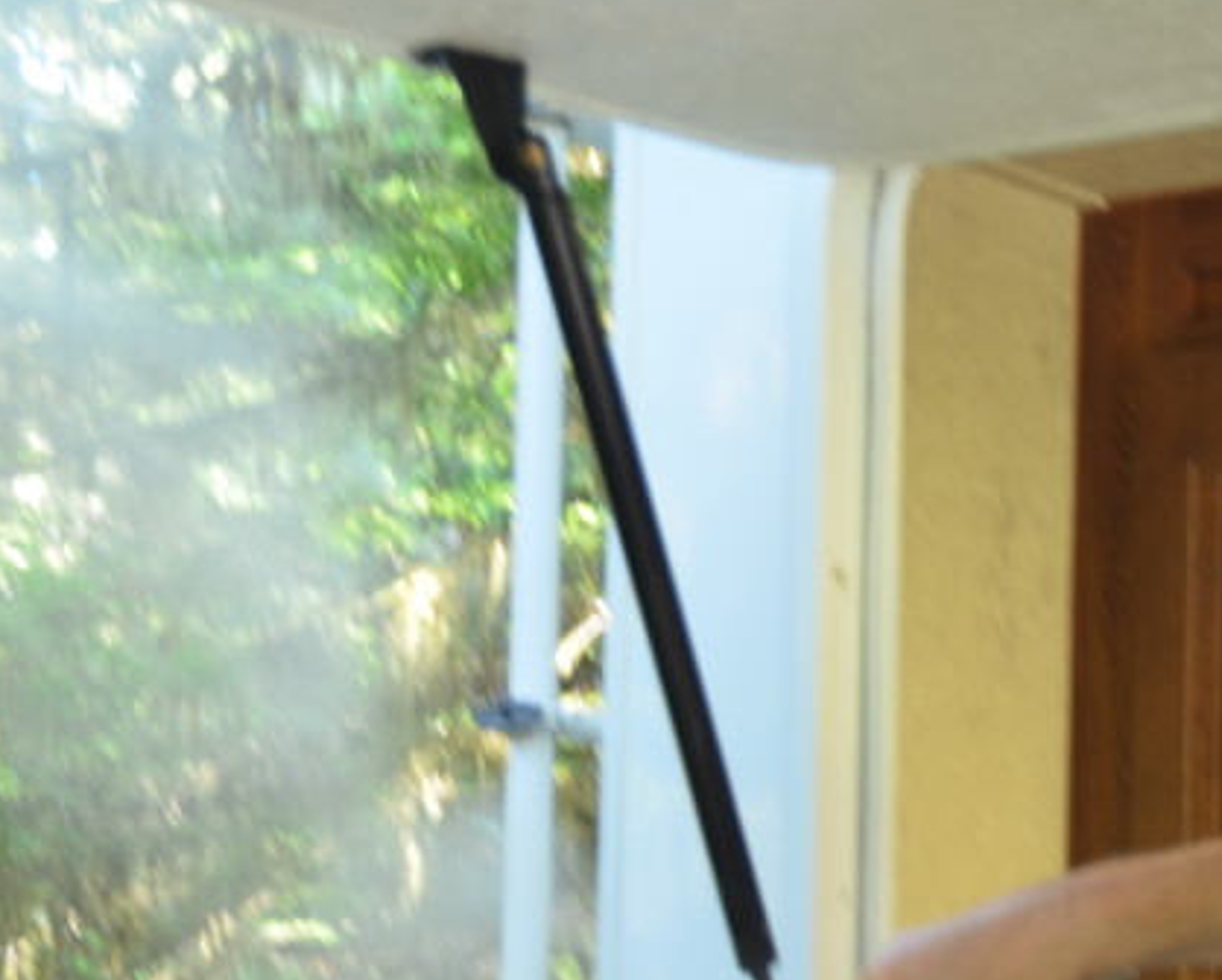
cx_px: 1327
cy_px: 927
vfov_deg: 13.9
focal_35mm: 110
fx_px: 3981
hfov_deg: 16.9
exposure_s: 1/10
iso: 200
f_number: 4
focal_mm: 32
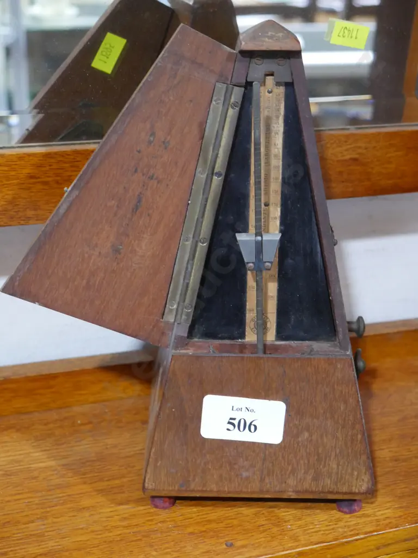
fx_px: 902
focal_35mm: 56
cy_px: 279
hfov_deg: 26.1
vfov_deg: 34.3
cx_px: 209
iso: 3200
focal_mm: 28
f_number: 5.3
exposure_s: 1/60
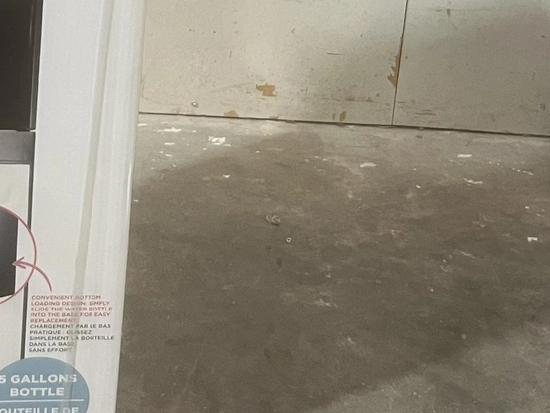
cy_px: -119
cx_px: -28
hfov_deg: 20.1
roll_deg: +0.2
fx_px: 1494
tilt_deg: -20.6
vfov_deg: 15.0
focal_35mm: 94
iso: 125
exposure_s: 1/60
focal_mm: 5.1
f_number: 1.6
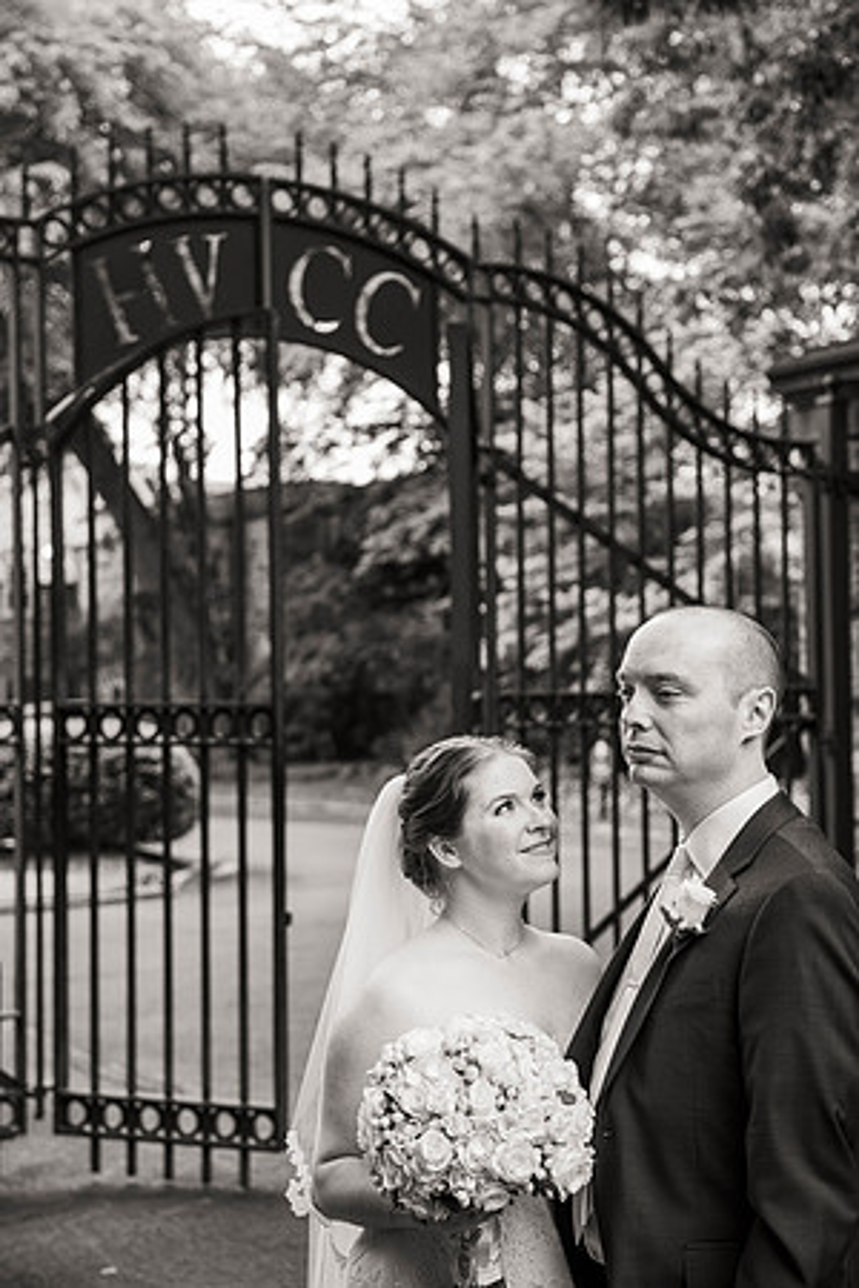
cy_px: 644
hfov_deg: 21.9
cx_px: 430
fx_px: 2219
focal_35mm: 62
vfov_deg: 32.4
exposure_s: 1/250
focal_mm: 62
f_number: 4
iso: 800
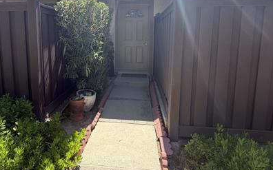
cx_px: 120
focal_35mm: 24
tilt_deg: -5.9
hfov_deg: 74.5
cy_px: 56
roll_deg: -0.2
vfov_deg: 50.1
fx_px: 178
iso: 40
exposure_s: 1/502
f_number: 2.2
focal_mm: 2.22
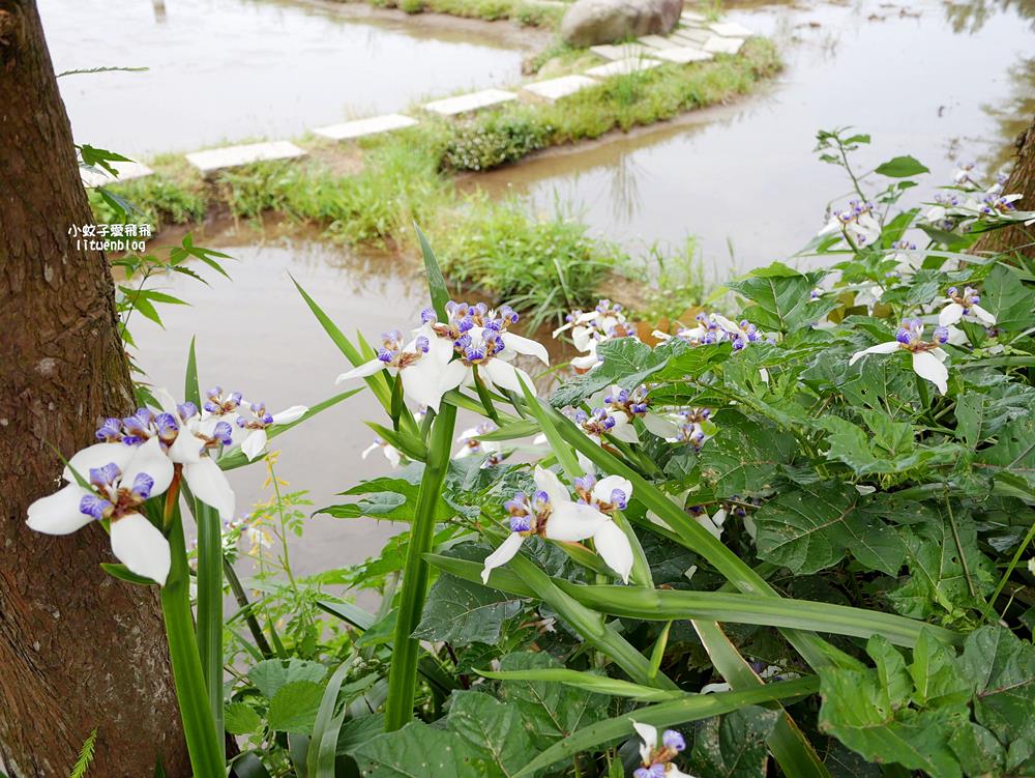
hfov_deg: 63.4
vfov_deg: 49.8
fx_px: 838
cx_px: 518
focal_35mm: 28
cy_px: 389
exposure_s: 1/640
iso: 200
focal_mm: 14
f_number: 3.2
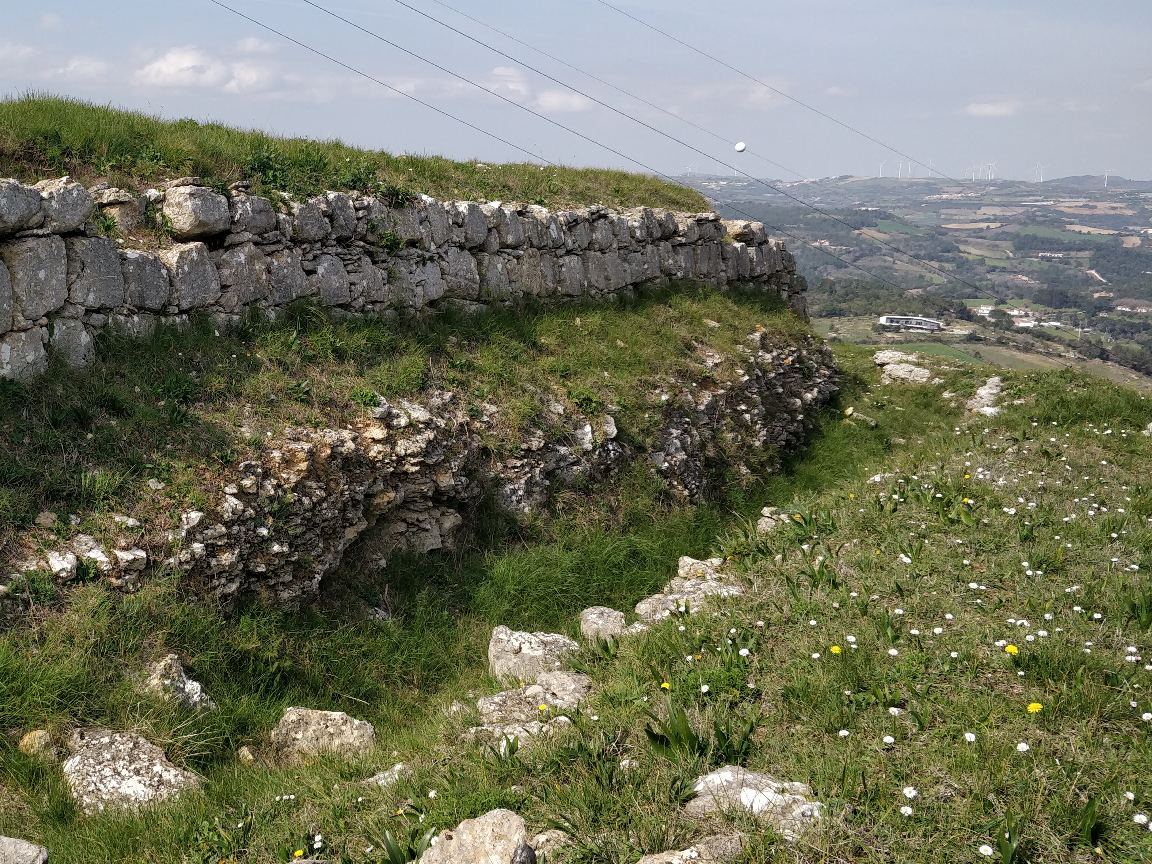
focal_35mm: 38
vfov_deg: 37.5
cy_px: 321
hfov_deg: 46.7
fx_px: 1265
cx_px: 252
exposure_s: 1/1388
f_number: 1.7
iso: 125
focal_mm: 4.1
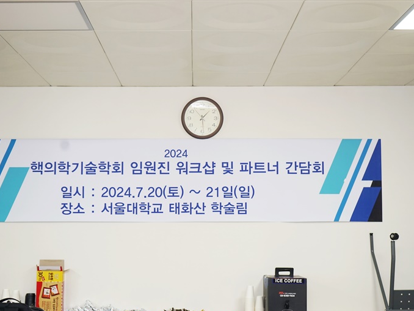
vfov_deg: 24.8
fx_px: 705
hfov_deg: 32.7
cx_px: 189
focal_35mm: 59
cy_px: 157
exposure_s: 1/100
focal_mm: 52
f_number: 4.5
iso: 400
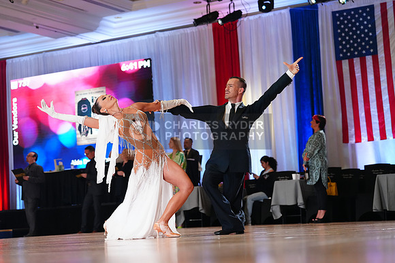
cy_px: 132
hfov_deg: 26.3
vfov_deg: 17.7
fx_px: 845
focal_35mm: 77
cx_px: 198
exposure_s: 1/640
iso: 3200
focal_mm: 77
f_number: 3.2
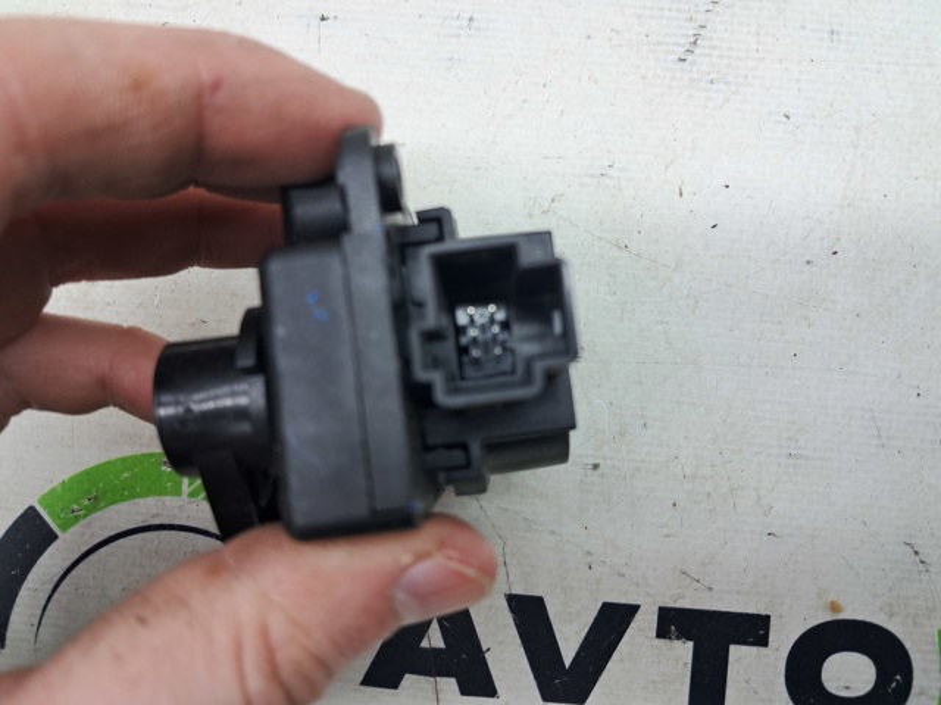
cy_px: 352
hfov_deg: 65.4
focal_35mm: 27
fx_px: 733
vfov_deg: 51.3
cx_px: 470
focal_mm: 4
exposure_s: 1/50
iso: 50
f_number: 1.8
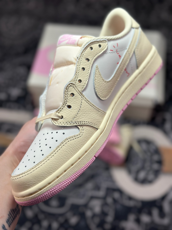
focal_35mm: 48
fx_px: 318
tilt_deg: -56.5
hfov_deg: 30.3
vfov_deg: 39.7
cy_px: 115
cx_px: 86
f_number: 1.78
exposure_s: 1/1916
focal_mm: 6.86
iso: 80
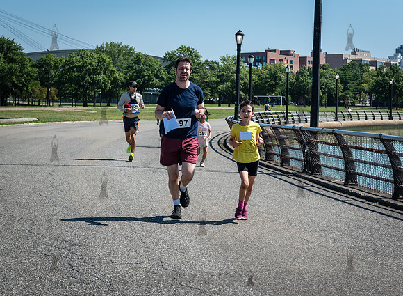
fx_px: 804
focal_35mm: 70
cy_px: 139
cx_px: 151
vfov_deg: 20.8
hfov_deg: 28.1
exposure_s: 1/2000
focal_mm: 56
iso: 200
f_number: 4
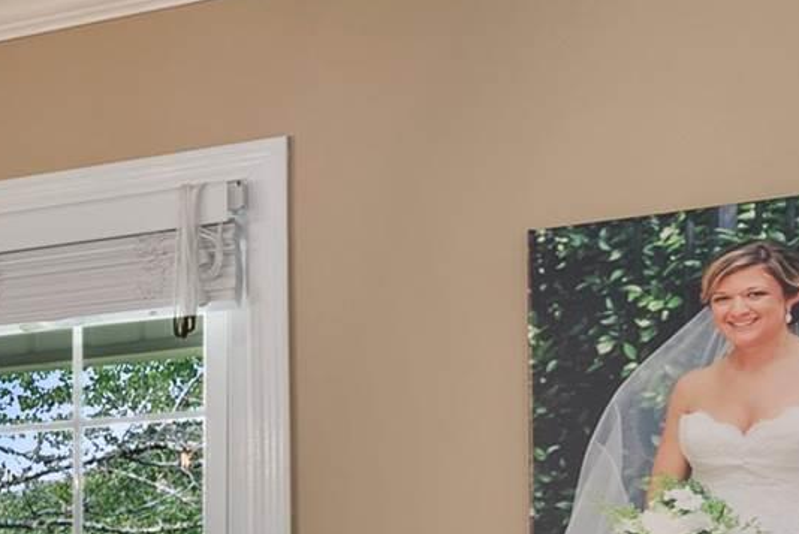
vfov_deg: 14.2
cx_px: -854
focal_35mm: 92
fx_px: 2043
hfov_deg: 16.3
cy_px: 732
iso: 200
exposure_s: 1/1.25
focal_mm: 16
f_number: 8
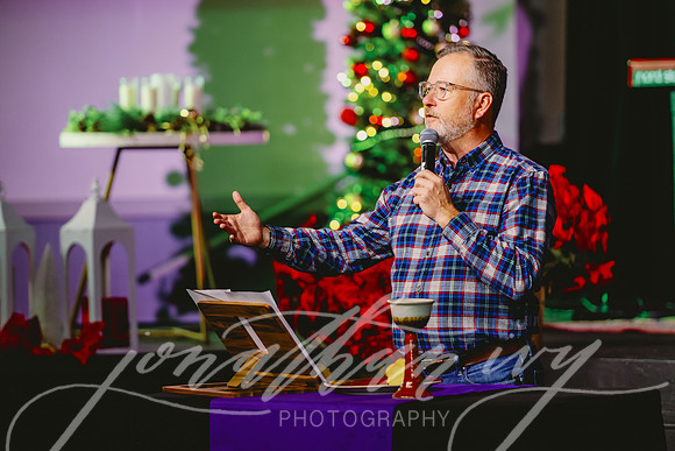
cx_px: 338
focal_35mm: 195
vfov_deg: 7.0
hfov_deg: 10.5
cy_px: 226
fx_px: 3657
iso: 1000
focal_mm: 195
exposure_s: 1/160
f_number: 2.8
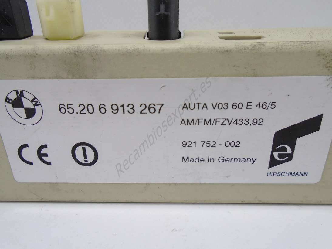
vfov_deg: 53.0
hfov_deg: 67.3
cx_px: 166
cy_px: 124
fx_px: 249
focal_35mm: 26
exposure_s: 1/30
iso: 160
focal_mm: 4.6
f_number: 3.2
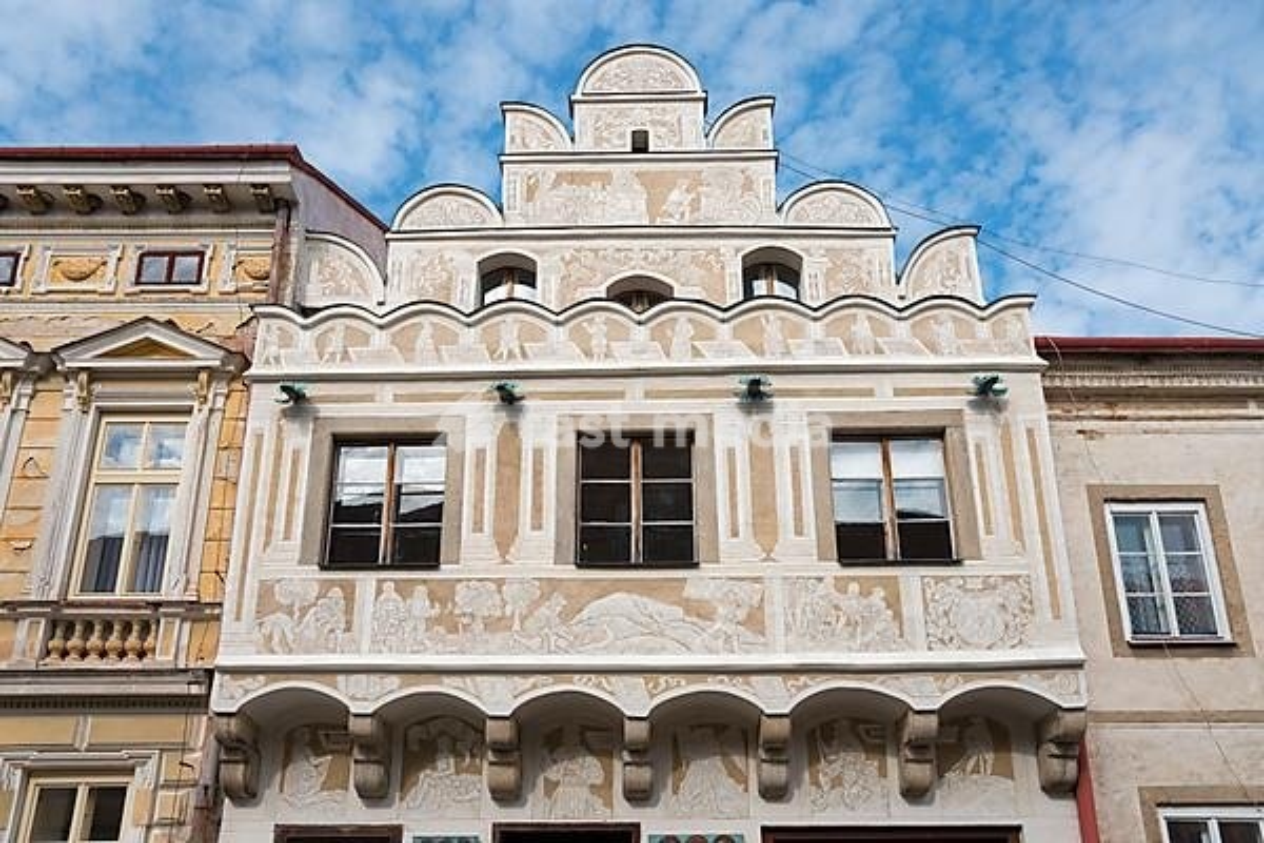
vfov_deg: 46.4
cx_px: 632
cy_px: 422
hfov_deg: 65.5
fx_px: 983
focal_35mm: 28
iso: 100
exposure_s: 1/250
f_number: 8
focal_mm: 28
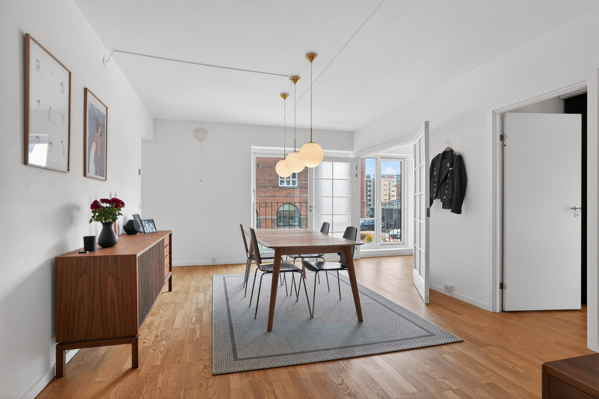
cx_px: 300
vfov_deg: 64.5
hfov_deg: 86.9
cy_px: 200
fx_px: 316
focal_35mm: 19
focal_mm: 19
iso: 400
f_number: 8
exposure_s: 1/13
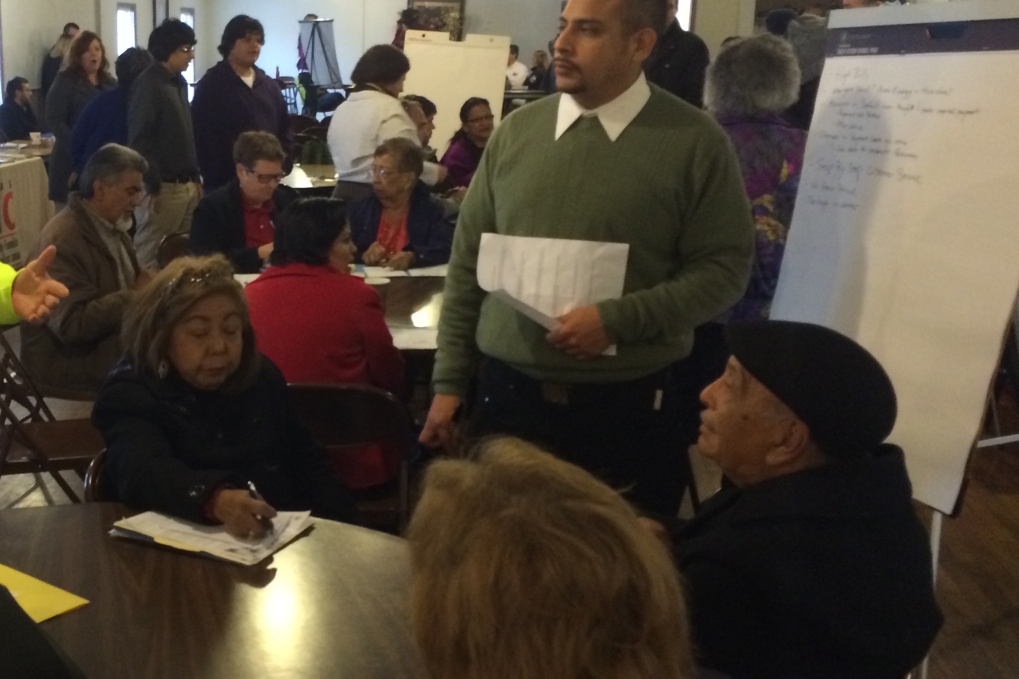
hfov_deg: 40.5
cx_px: 228
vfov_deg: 28.6
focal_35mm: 47
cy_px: 380
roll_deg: +2.1
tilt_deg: -13.7
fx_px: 1330
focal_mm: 4.15
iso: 320
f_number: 2.2
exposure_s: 1/17
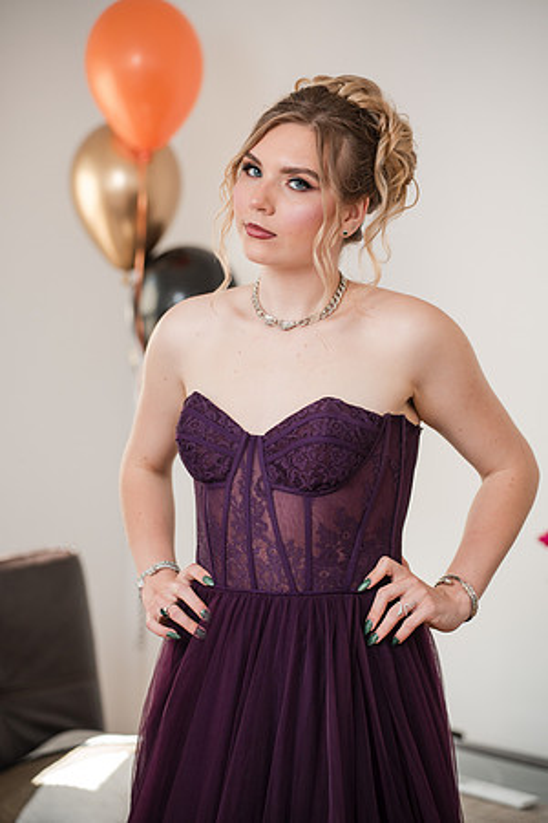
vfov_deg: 21.7
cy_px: 412
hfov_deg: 14.6
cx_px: 274
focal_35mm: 94
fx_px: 2146
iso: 640
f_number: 3.2
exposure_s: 1/250
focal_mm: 94
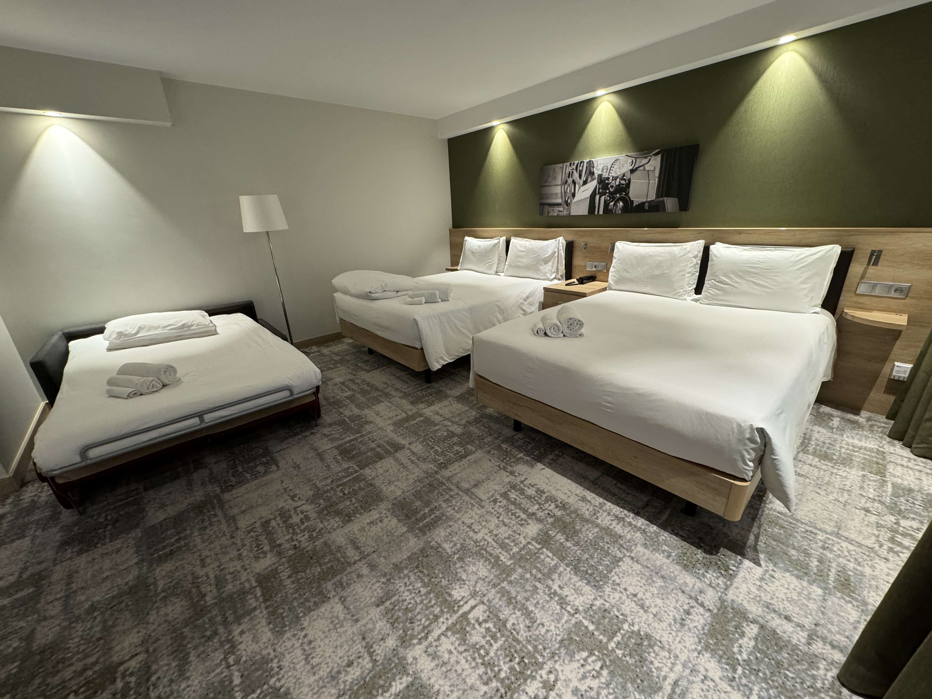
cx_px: 466
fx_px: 377
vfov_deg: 85.7
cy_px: 350
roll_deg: +2.5
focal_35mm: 14
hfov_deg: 102.1
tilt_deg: -20.1
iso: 320
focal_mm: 2.22
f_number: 2.2
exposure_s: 1/60
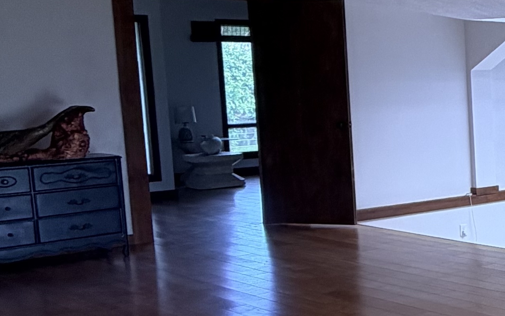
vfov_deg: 19.4
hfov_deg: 22.6
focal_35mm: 67
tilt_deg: -5.8
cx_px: 827
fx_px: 922
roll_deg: +0.1
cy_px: 166
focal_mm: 2.22
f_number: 2.2
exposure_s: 1/120
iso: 80
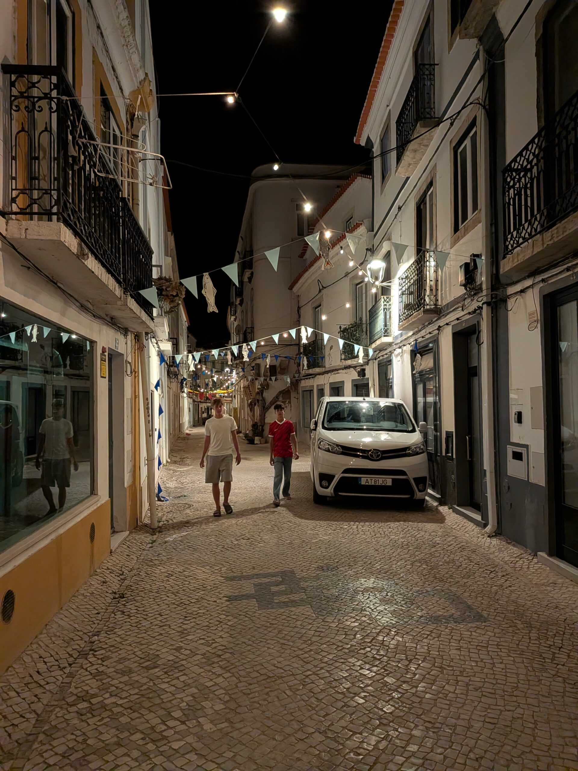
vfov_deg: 71.6
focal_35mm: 24
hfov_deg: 56.8
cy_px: 386
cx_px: 289
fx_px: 534
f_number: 1.7
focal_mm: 4.53
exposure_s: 1/72.5
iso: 828
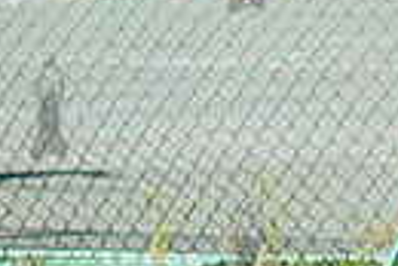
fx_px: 9939
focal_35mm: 898
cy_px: -4
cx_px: 729
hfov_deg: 2.3
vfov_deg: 1.5
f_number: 5
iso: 125
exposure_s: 1/1000
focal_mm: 112
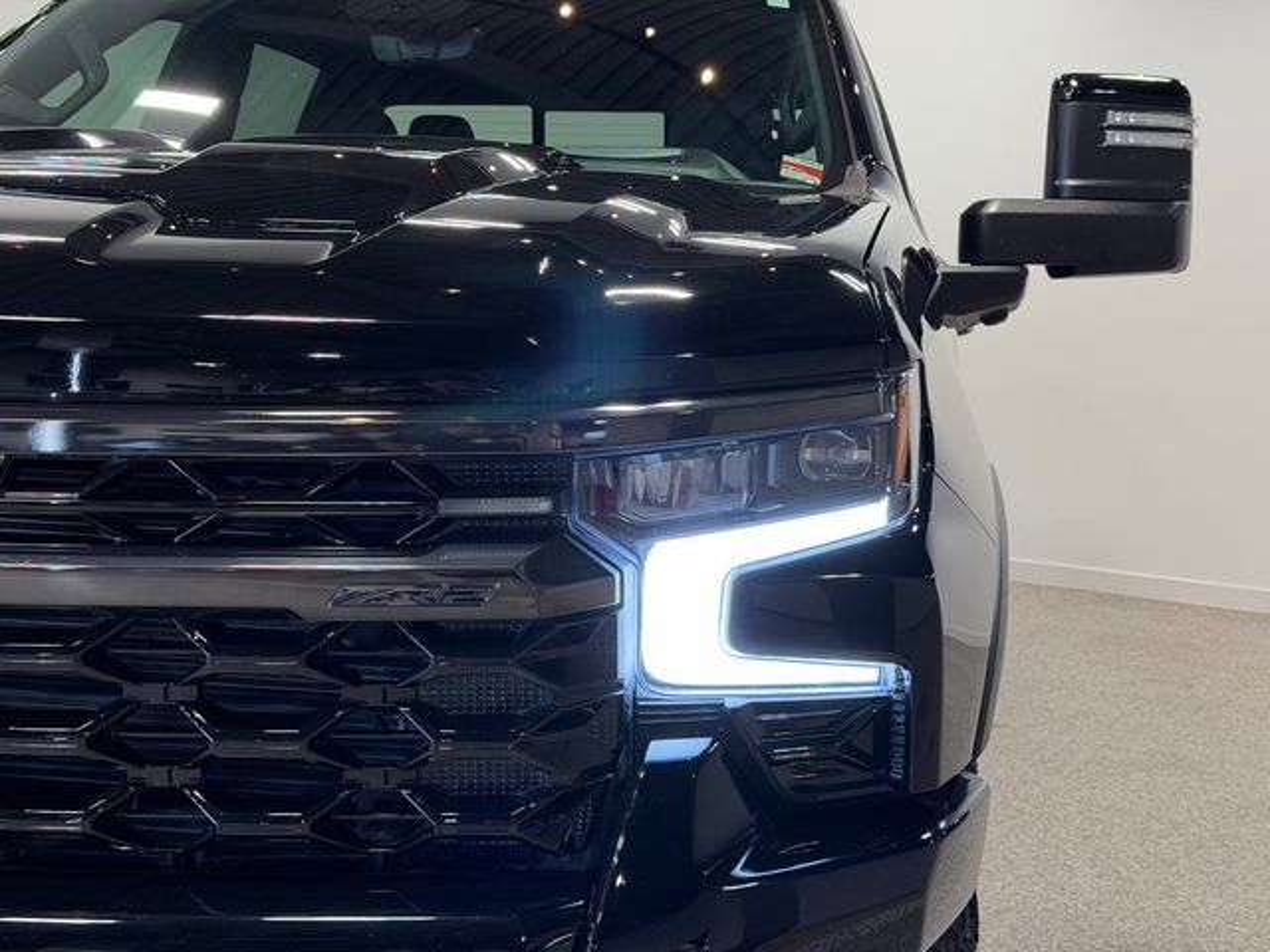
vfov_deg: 30.3
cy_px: 476
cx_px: 635
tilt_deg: -6.5
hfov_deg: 39.7
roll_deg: -1.2
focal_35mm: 48
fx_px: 1761
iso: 64
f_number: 1.78
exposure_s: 1/120
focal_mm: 6.76
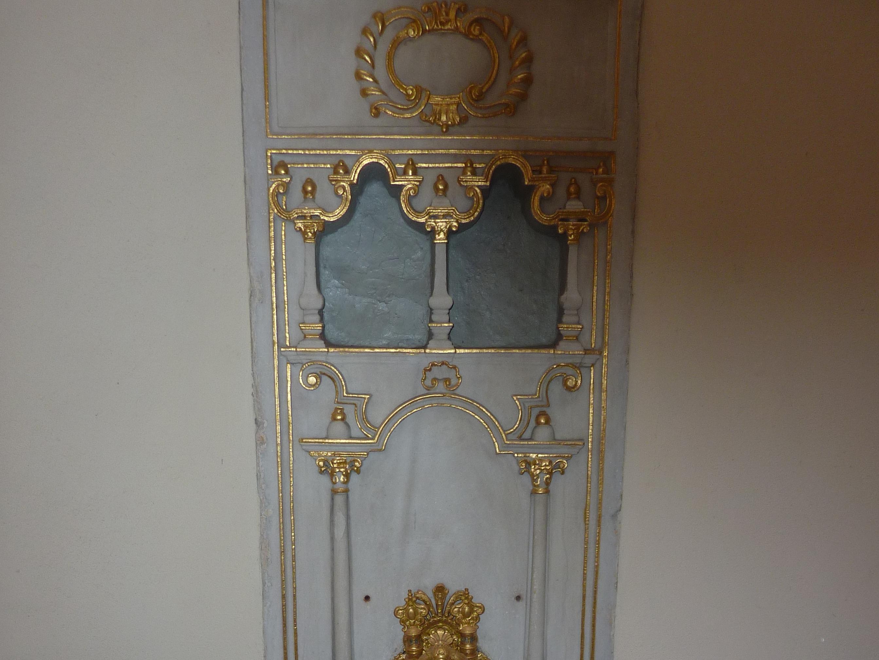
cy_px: 593
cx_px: 438
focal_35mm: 34
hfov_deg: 54.0
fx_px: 863
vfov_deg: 38.9
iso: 100
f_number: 3.3
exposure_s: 1/30
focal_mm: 4.1
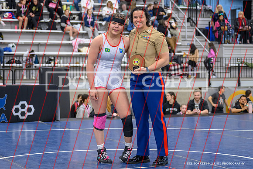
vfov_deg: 15.4
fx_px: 623
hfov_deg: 23.0
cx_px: 123
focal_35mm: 89
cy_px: 66
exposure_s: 1/500
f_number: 2.8
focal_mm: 61
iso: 1400
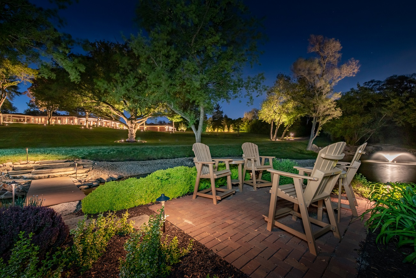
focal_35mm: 14
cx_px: 208
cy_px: 139
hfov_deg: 104.2
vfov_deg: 81.2
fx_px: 162
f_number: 10
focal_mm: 14
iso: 320
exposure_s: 6
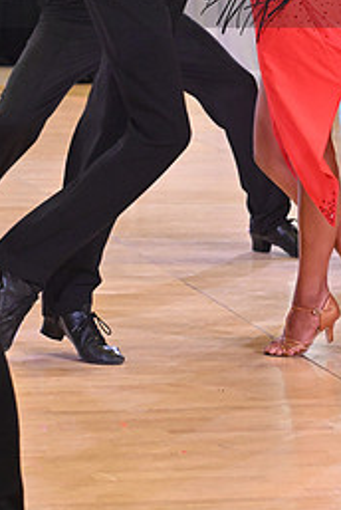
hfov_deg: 6.4
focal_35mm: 214
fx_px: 3032
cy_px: -38
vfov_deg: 9.5
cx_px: 237
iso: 4000
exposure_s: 1/400
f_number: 6.3
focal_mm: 95
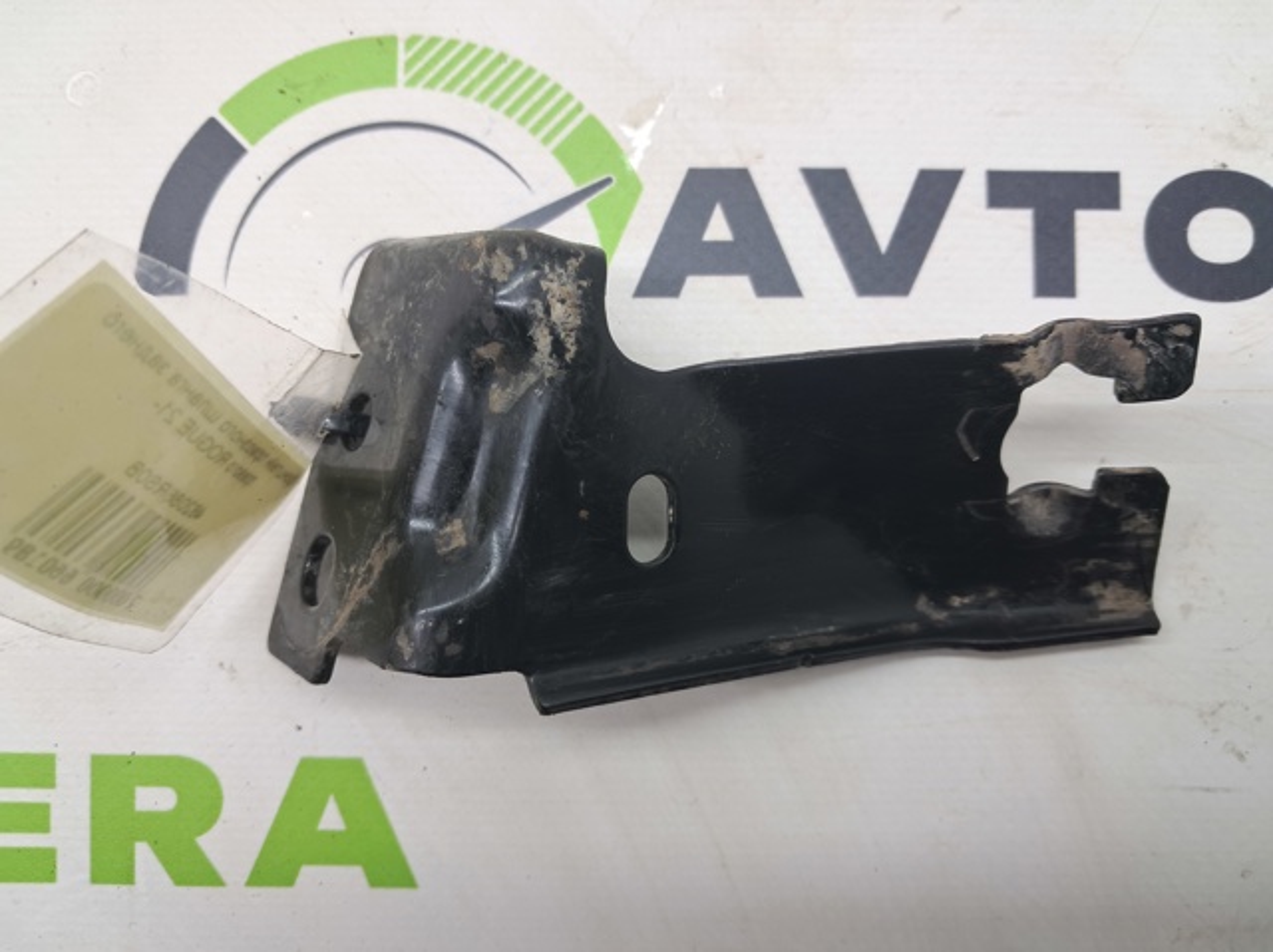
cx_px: 636
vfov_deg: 51.3
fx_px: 992
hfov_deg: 65.4
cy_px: 476
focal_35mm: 27
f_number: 1.8
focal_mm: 4
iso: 50
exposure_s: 1/50
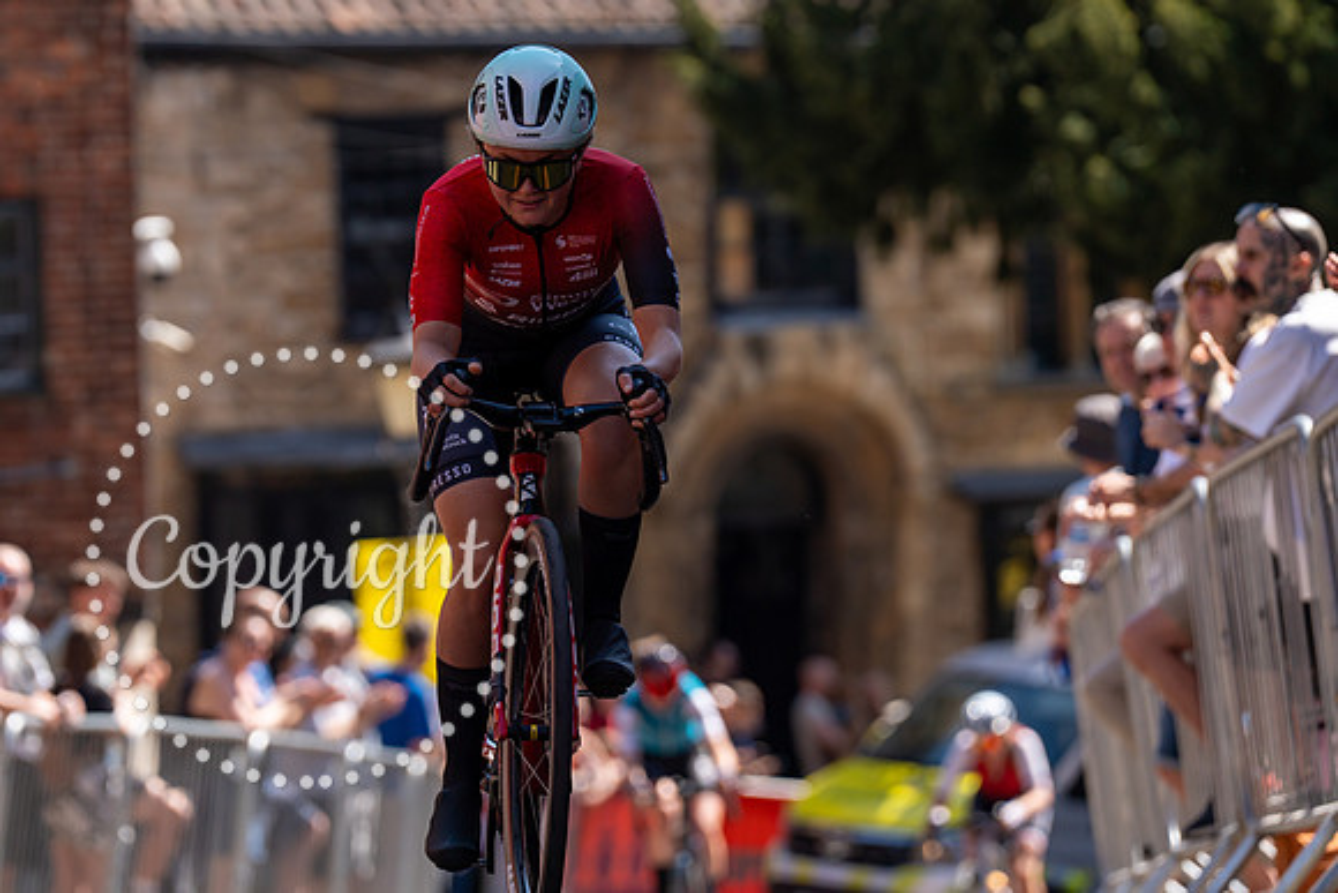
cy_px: 339
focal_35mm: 248
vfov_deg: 5.5
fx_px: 9230
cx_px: 507
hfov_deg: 8.3
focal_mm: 200
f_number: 4
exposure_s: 1/1600
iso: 100
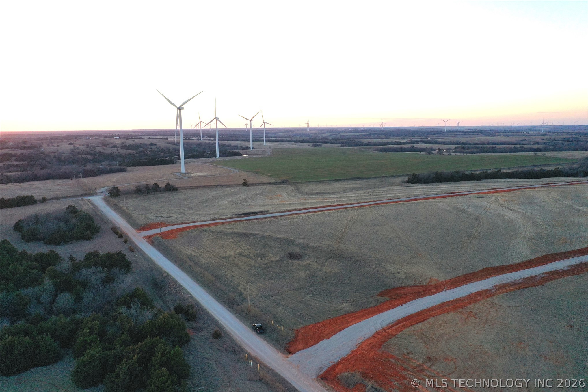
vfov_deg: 46.4
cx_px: 294
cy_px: 196
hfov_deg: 65.5
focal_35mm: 28
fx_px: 457
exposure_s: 1/200
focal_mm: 10.26
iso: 400
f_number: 4
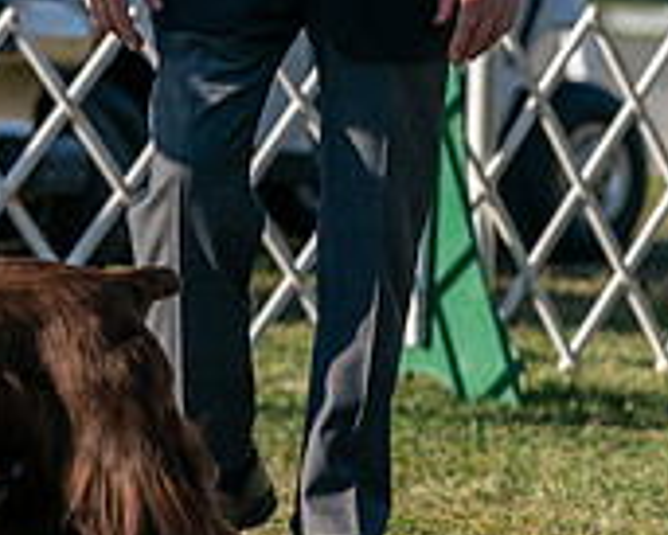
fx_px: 10108
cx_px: -299
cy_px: 23
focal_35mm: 511
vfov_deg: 3.0
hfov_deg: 3.8
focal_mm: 138
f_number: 4.5
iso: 200
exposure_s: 1/1250
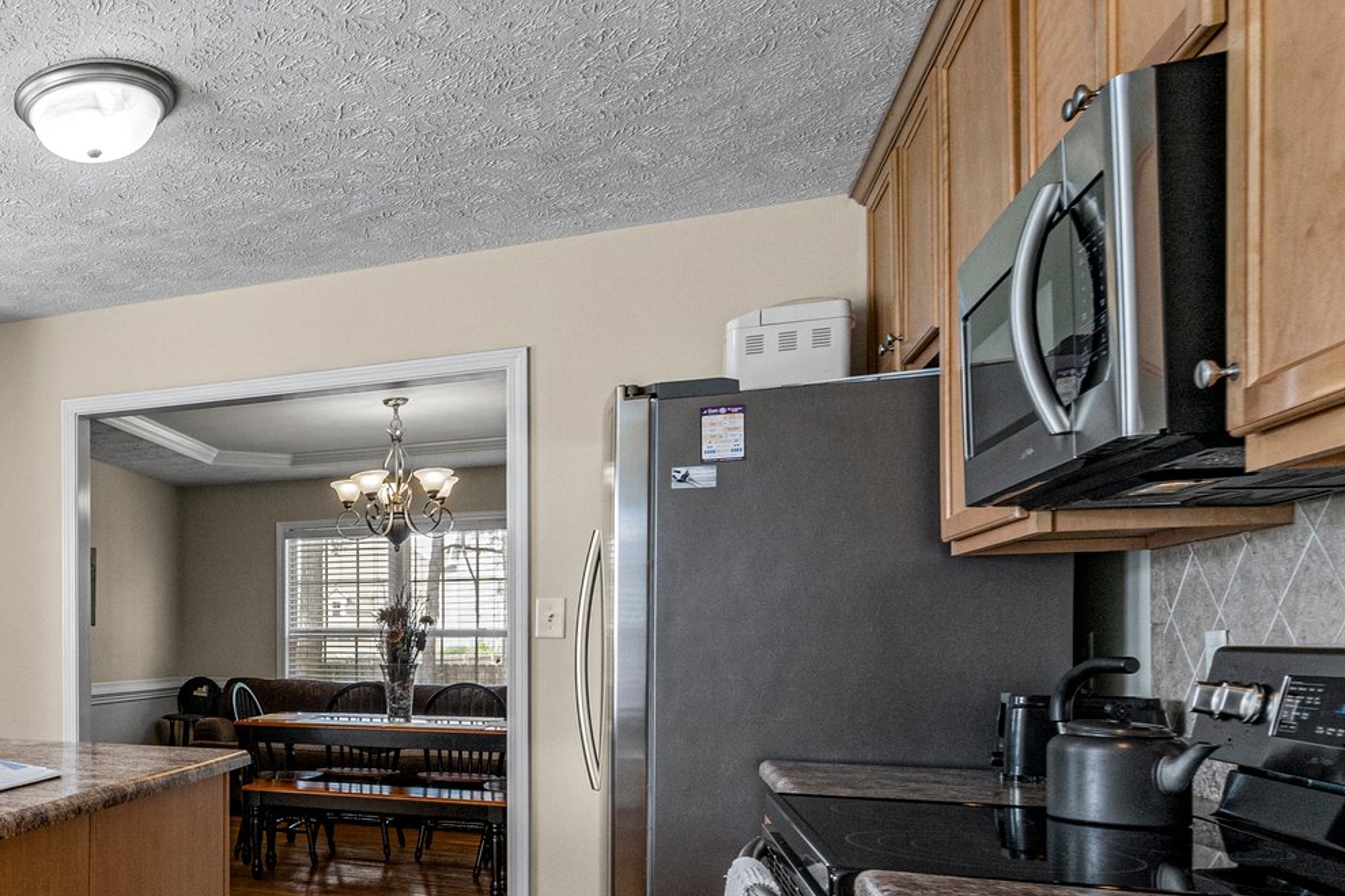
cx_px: 4
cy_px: 714
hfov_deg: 51.3
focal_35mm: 29
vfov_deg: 42.9
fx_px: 1083
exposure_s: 1/4
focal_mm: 14
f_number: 8
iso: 200
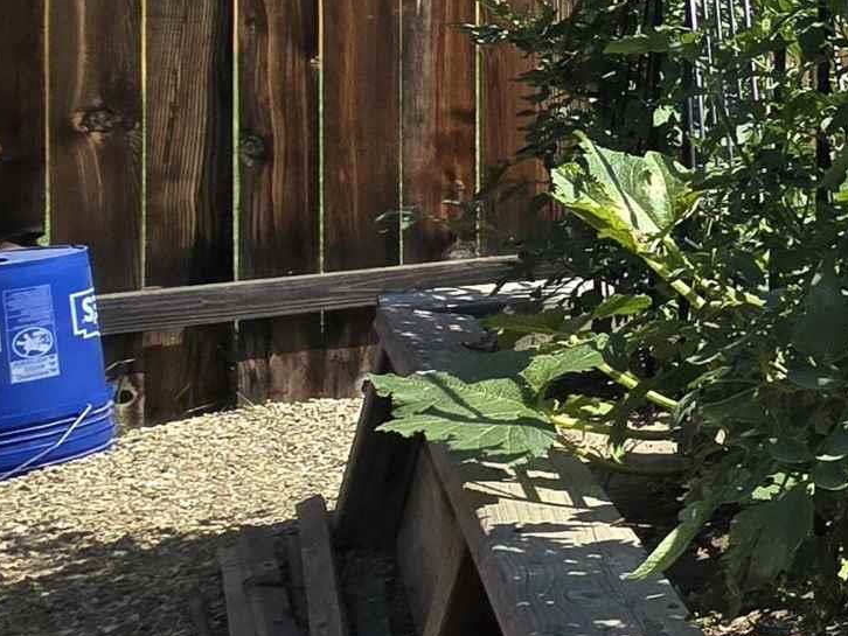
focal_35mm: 55
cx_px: 1694
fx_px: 1348
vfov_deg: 25.5
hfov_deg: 19.4
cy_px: 34
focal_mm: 2.2
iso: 50
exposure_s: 1/3333
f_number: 2.2
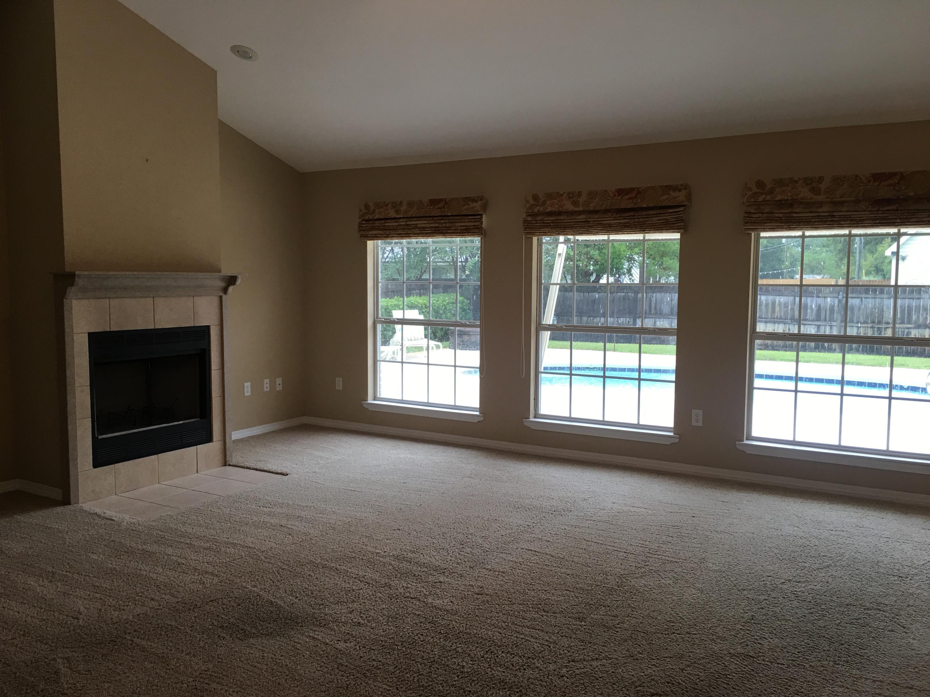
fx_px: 779
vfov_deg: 48.2
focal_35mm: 29
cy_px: 348
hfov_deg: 61.7
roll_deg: -0.1
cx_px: 465
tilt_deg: -5.1
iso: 25
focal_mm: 4.15
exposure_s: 1/30
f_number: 2.2
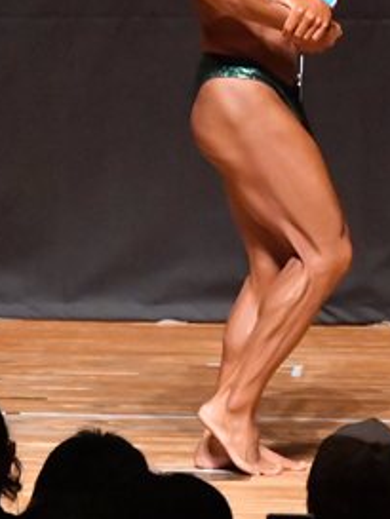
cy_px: 76
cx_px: 206
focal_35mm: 696
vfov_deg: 2.8
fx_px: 10447
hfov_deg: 2.1
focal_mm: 170
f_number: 5.6
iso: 12800
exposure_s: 1/400
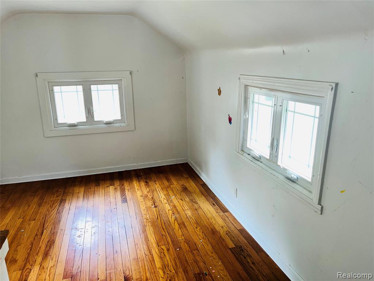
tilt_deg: -16.5
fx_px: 281
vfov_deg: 53.1
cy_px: 140
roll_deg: +1.0
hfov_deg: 67.3
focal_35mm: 26
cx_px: 187
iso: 64
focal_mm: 5.7
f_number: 1.5
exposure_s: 1/18
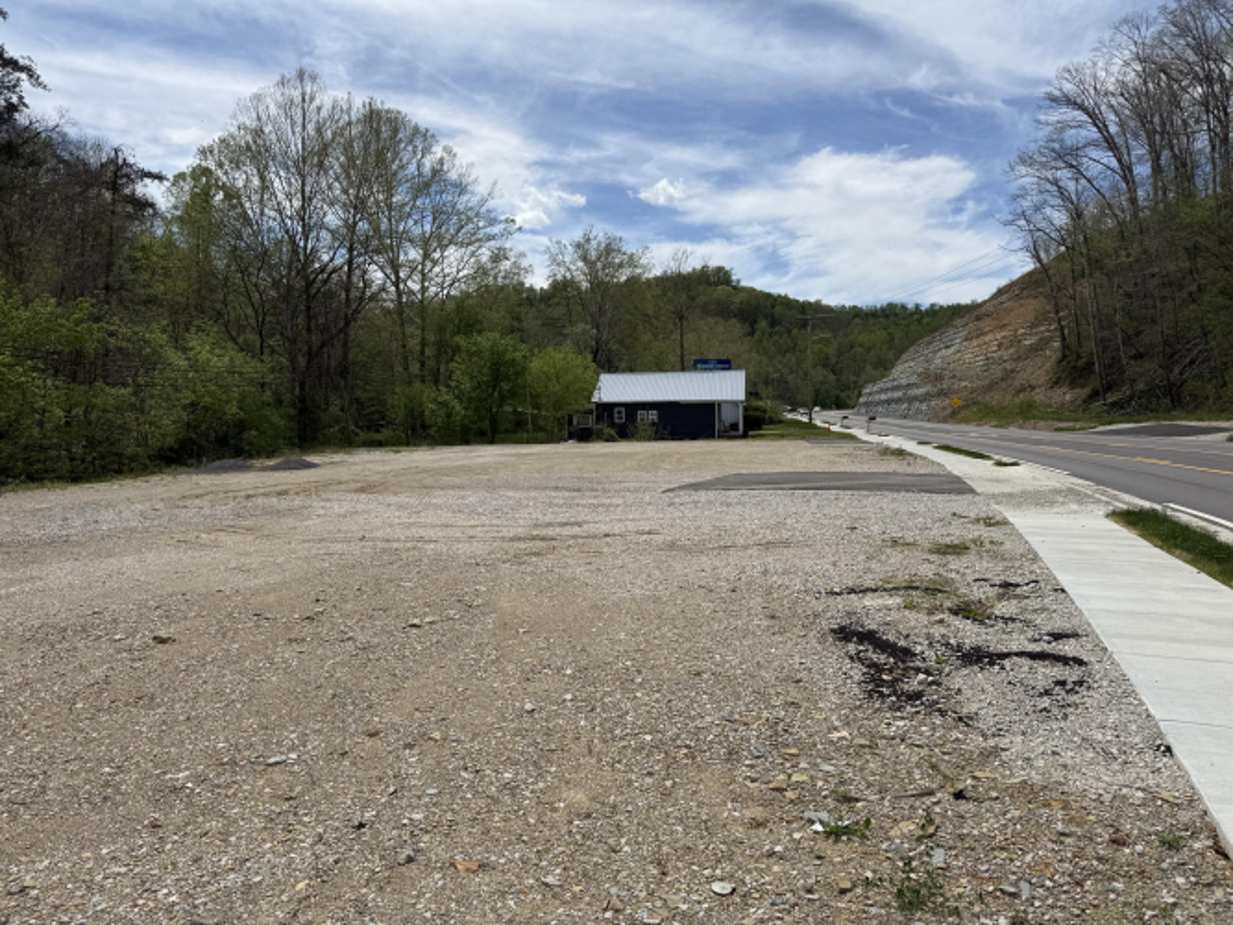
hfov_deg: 71.6
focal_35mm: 24
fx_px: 855
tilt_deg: -2.3
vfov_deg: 56.8
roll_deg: +0.8
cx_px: 616
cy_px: 462
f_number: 1.78
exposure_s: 1/7353
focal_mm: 6.76
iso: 80
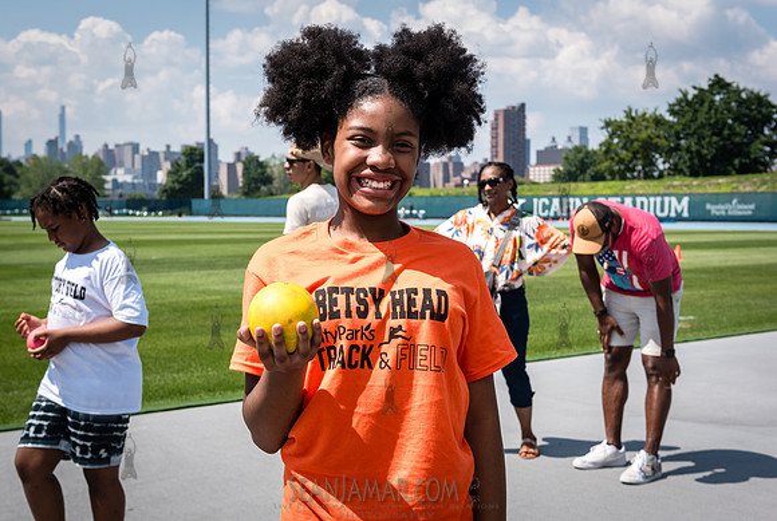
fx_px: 1092
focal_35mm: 50
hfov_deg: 39.1
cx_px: 348
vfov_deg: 26.8
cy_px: 278
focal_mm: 45
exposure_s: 1/2000
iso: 400
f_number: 5.6
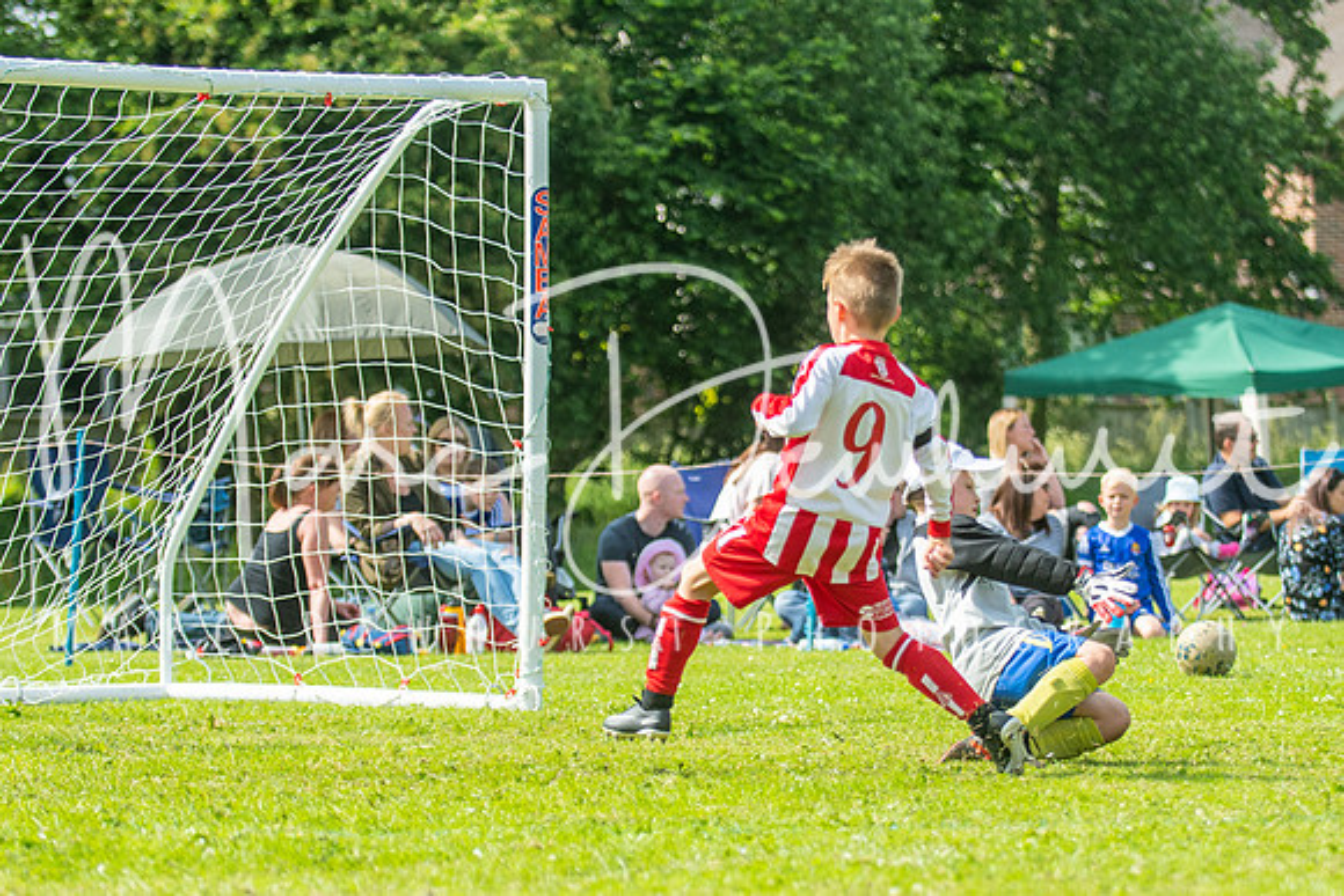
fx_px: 6603
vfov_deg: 7.8
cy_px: 555
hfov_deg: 11.6
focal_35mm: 177
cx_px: 739
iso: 250
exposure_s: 1/1600
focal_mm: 90
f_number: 3.2
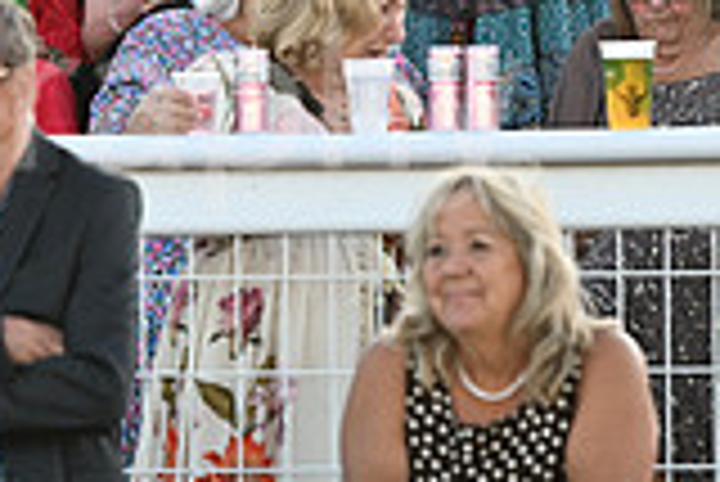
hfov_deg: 2.8
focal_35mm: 724
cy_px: -115
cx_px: -50
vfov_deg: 1.9
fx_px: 14493
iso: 800
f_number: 5.6
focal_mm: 200
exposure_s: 1/640
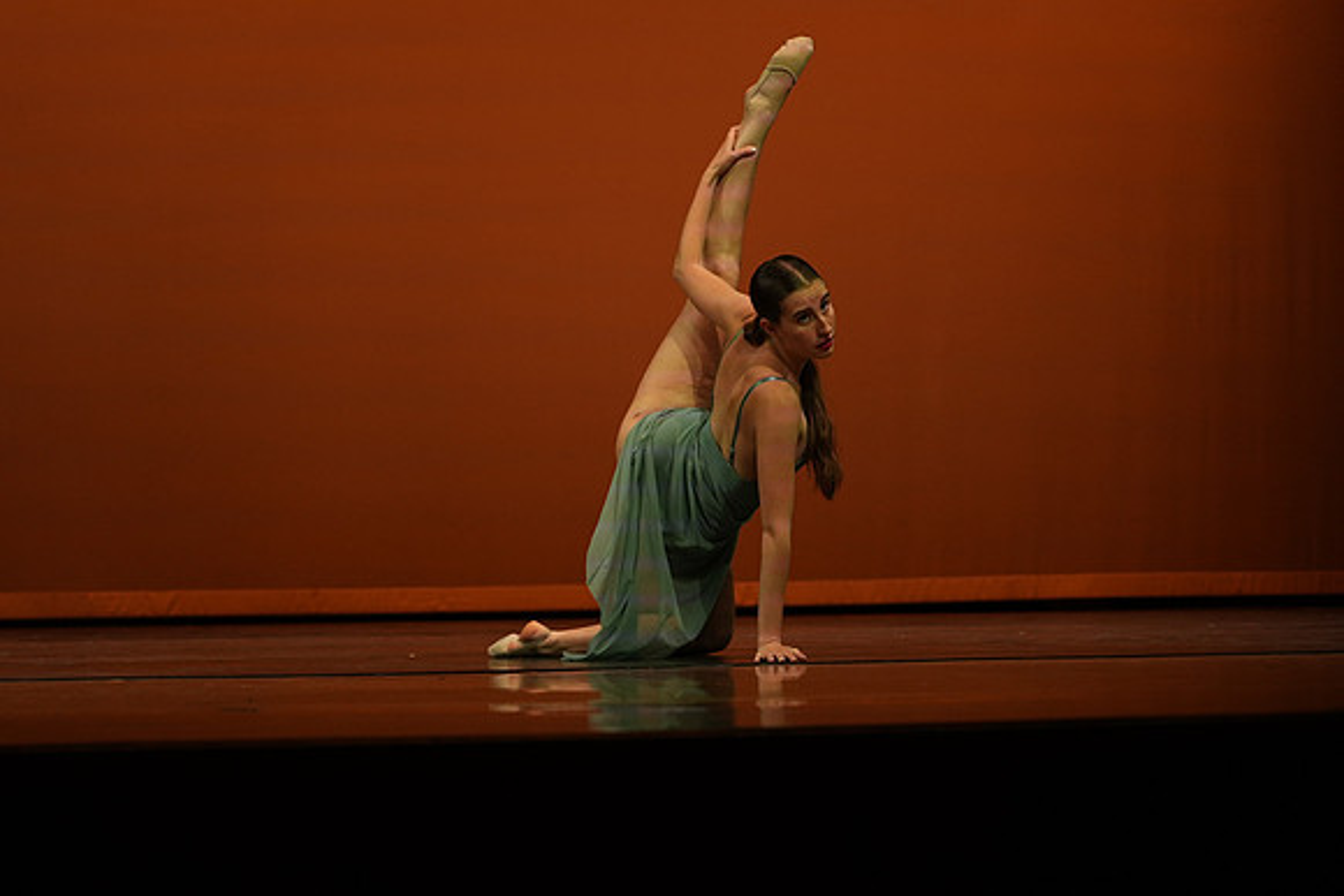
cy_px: 448
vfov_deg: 13.0
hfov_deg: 19.5
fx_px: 3921
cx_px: 672
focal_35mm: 105
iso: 2000
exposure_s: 1/1000
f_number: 4
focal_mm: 105
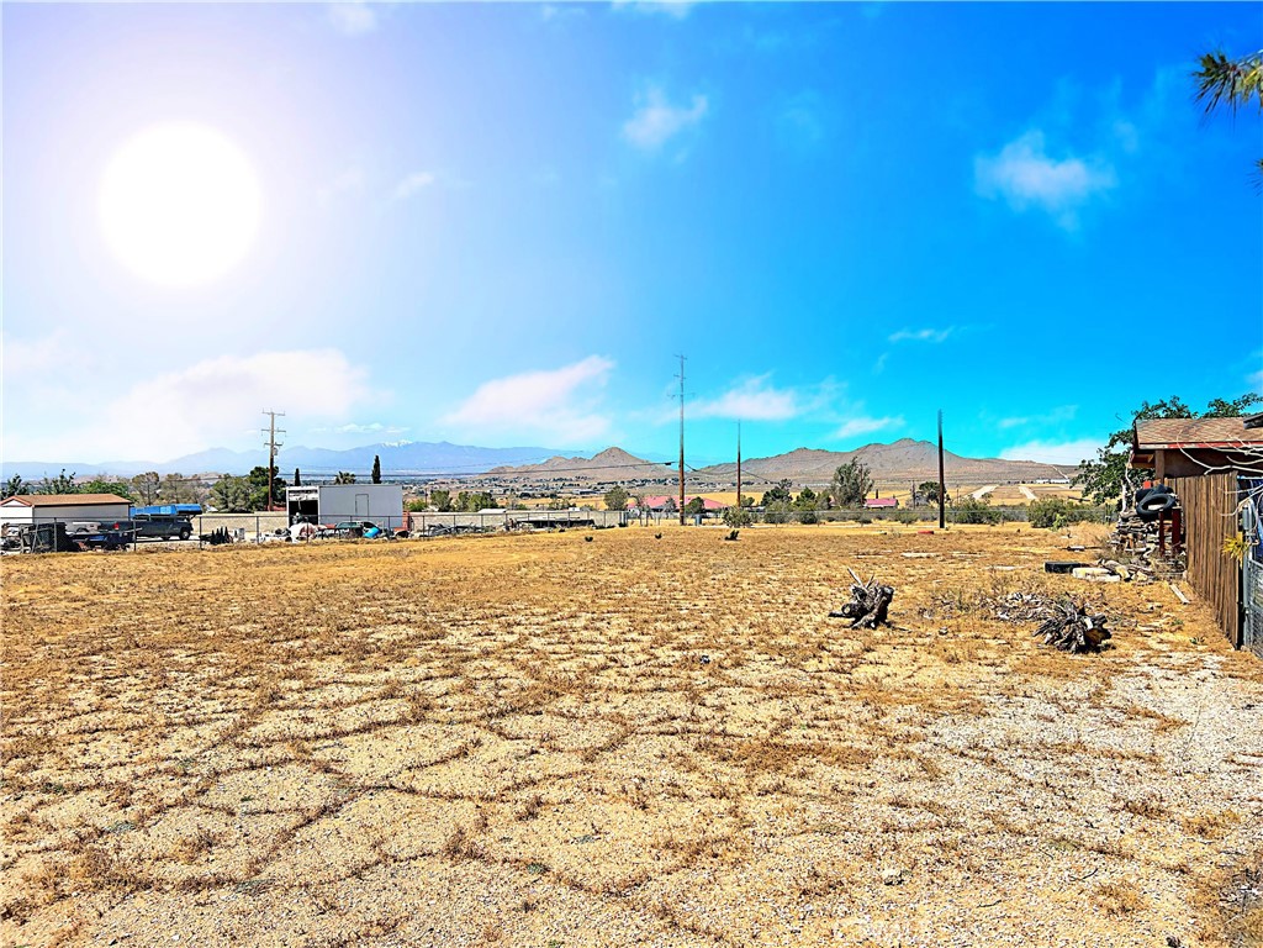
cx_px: 632
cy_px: 474
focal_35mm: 26
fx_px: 949
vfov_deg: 53.1
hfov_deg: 67.3
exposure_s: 1/6993
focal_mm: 5.7
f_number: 1.5
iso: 50
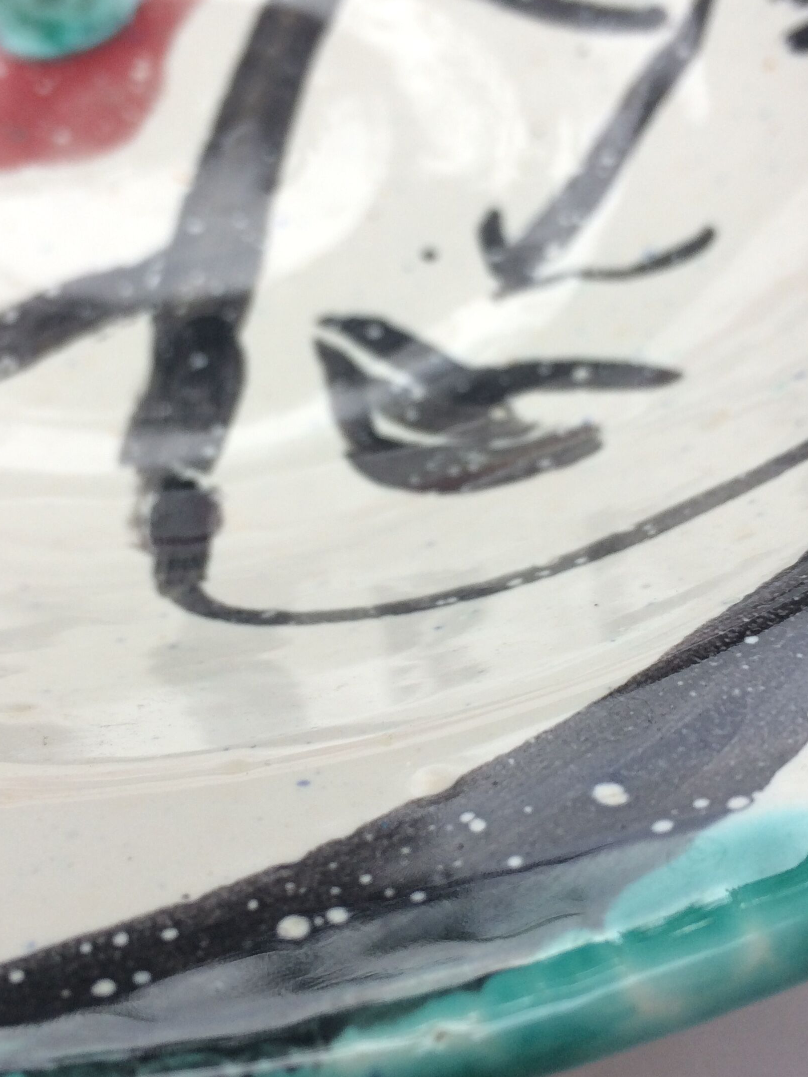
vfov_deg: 42.9
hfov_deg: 32.9
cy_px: 484
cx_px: 385
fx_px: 1370
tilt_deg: -58.6
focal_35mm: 44
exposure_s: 1/100
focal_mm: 4.15
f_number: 2.2
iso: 50
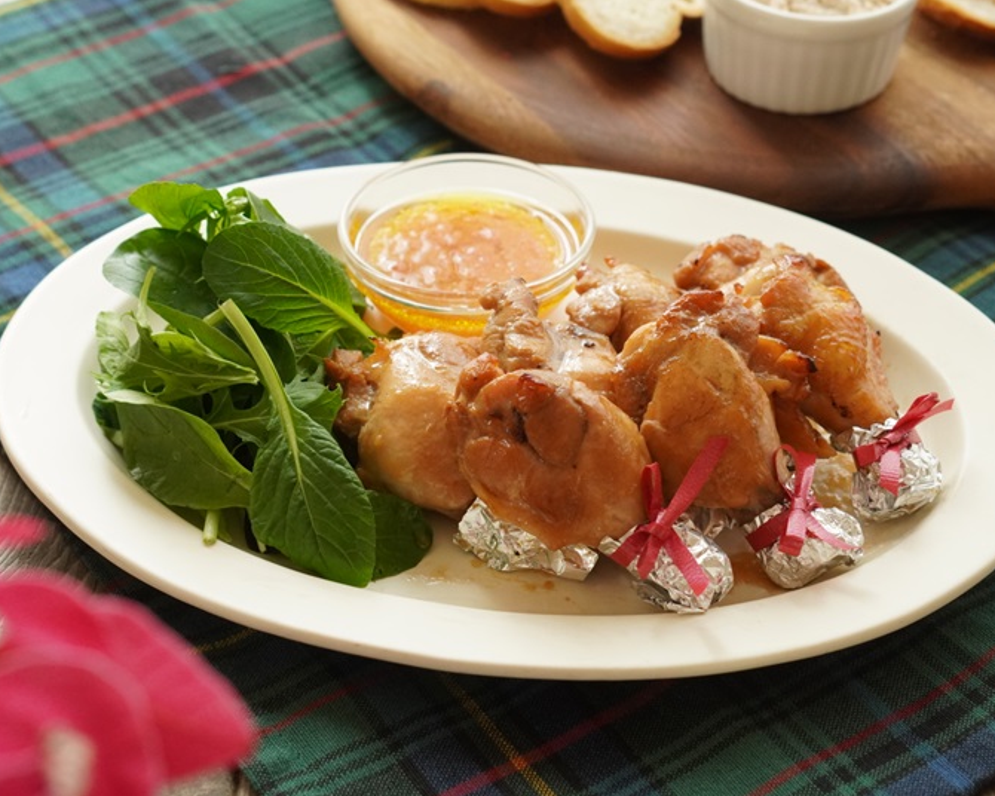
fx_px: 2503
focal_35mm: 85
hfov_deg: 22.5
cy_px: 398
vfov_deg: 18.1
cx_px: 477
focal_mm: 50
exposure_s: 1/80
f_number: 5
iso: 1600
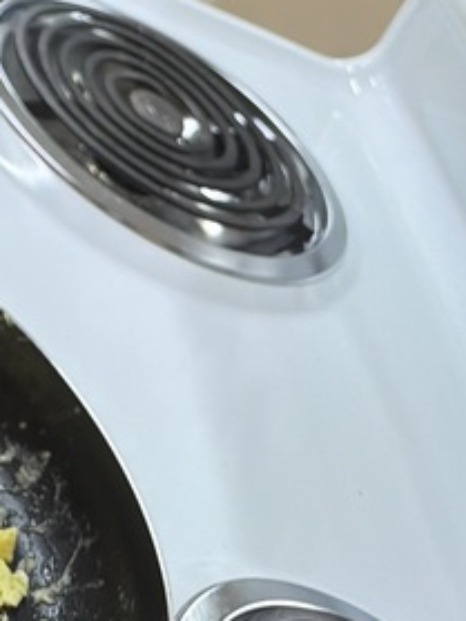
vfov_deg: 18.7
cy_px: -398
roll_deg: -23.8
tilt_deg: -18.4
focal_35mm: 88
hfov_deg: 14.8
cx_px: -352
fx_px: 1581
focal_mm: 6.76
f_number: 1.78
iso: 125
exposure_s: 1/60
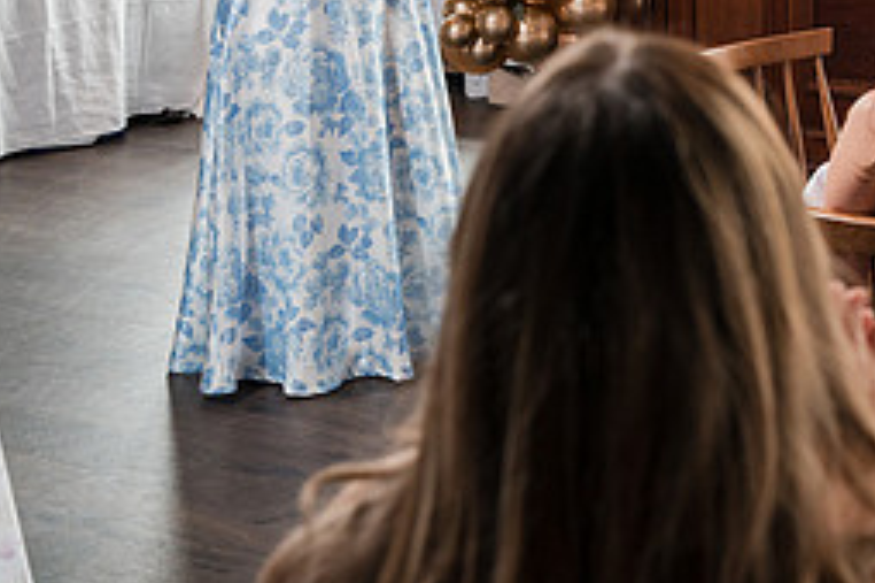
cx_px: 944
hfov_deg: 23.9
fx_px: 1943
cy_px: -29
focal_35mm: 80
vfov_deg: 16.6
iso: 1000
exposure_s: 1/250
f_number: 4
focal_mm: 35
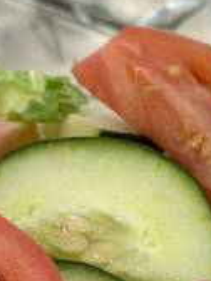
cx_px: 104
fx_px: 1707
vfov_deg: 9.4
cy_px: 228
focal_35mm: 210
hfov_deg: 7.1
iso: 100
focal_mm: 6.86
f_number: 1.78
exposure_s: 1/120
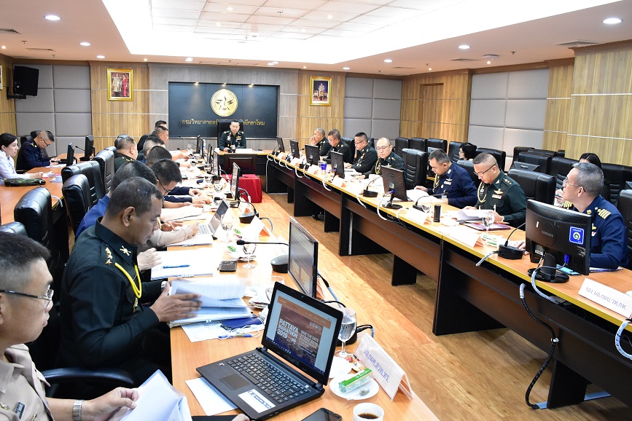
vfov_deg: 46.4
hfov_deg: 65.5
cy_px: 205
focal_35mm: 28
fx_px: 492
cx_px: 316
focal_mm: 18
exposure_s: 1/25
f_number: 5.6
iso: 2500
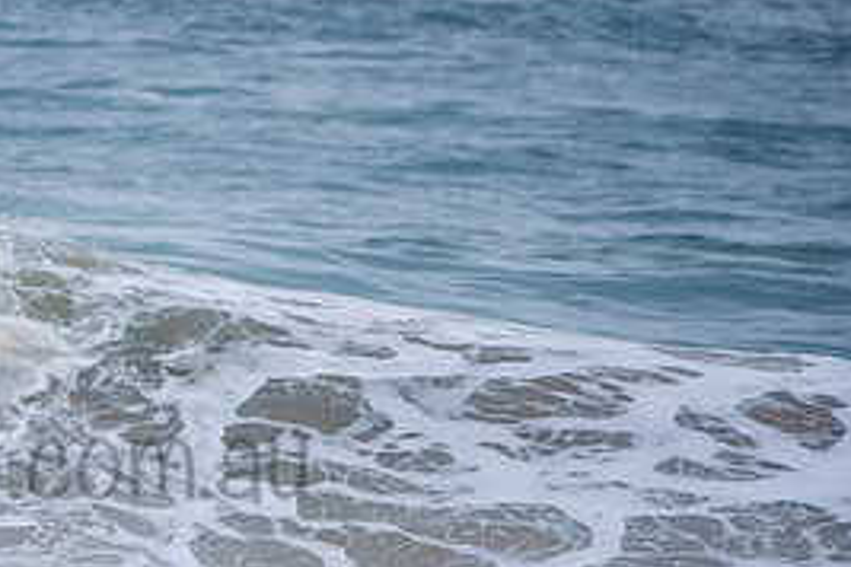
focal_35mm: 1087
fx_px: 25693
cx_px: -29
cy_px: 425
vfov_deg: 1.3
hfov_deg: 1.9
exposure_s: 1/1000
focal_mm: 500
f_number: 5.6
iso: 360
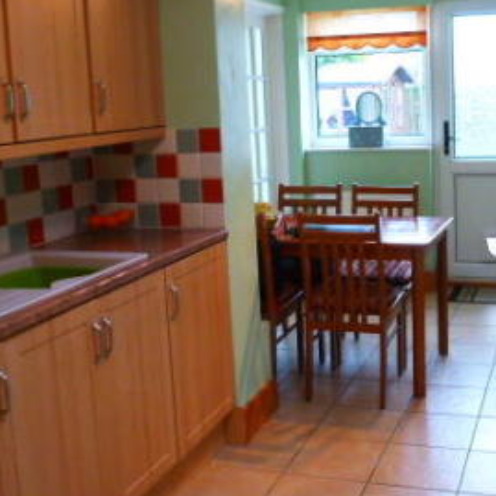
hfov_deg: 36.4
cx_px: 327
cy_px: 193
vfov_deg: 36.6
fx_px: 746
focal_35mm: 46
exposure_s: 1/60
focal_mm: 4.3
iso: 400
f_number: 3.3
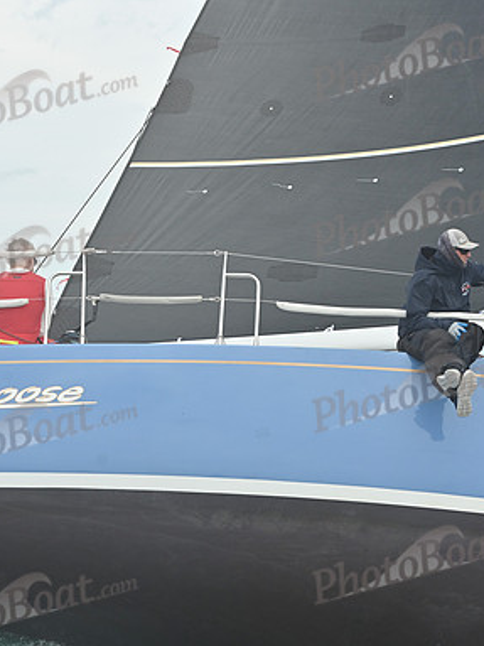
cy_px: 325
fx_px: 1903
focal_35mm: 102
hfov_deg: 14.5
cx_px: 226
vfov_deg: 19.3
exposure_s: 1/1250
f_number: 6.3
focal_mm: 70
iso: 320
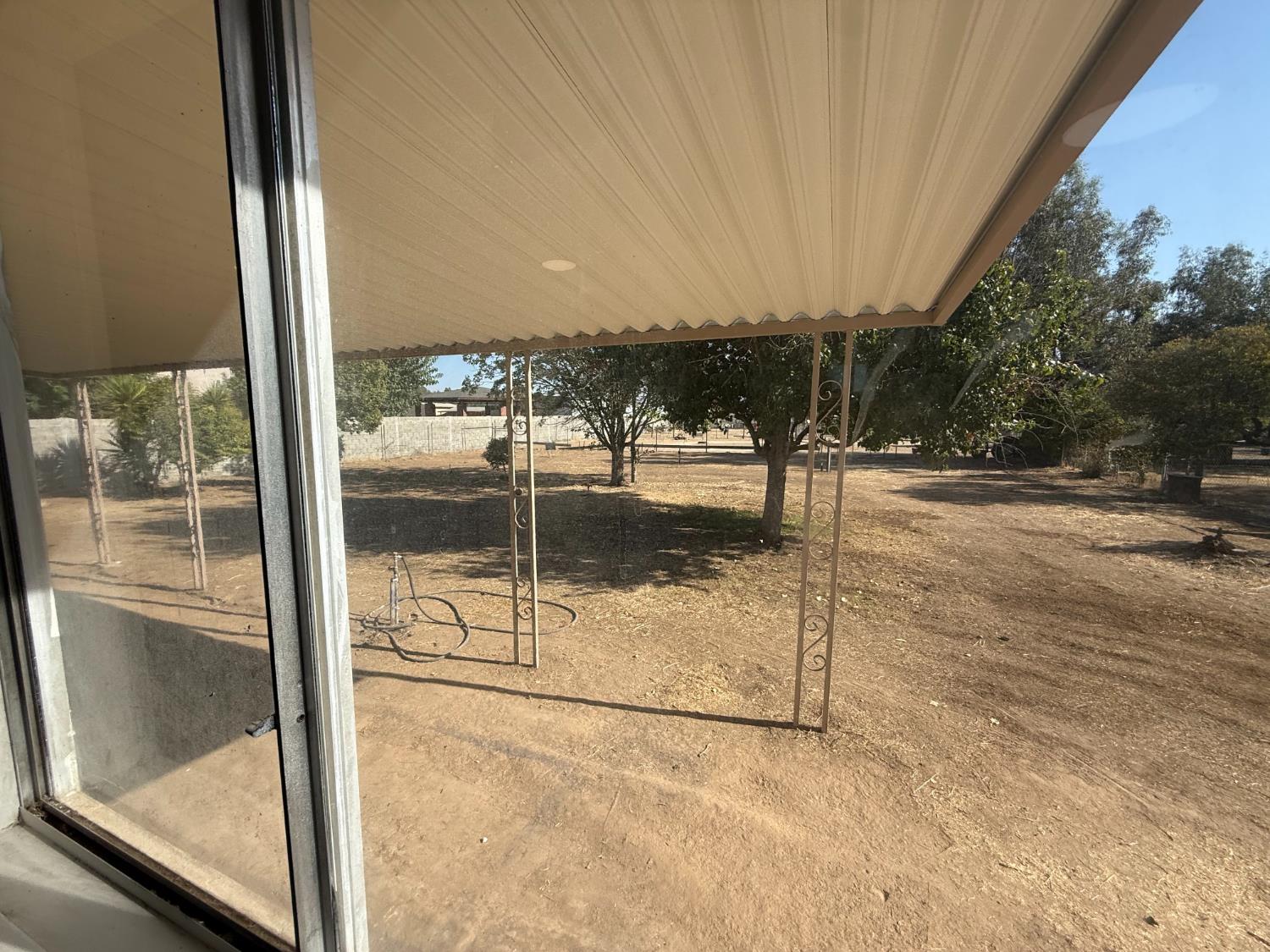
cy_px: 476
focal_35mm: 14
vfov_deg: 85.7
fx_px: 514
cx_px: 635
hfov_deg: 102.1
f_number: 2.2
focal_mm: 2.22
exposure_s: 1/1235
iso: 50
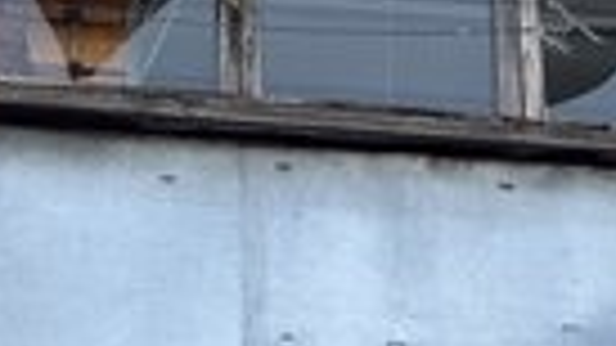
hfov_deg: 5.6
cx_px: 382
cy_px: -54
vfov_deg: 3.2
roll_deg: +1.2
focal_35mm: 383
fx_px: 6255
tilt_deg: +41.4
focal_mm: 15.66
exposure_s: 1/99
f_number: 2.8
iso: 100
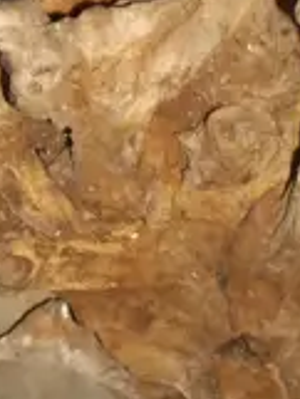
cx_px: 146
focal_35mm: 234
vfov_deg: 8.4
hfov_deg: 6.4
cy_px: 112
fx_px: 2700
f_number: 4.6
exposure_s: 1/100
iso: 200
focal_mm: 15.3
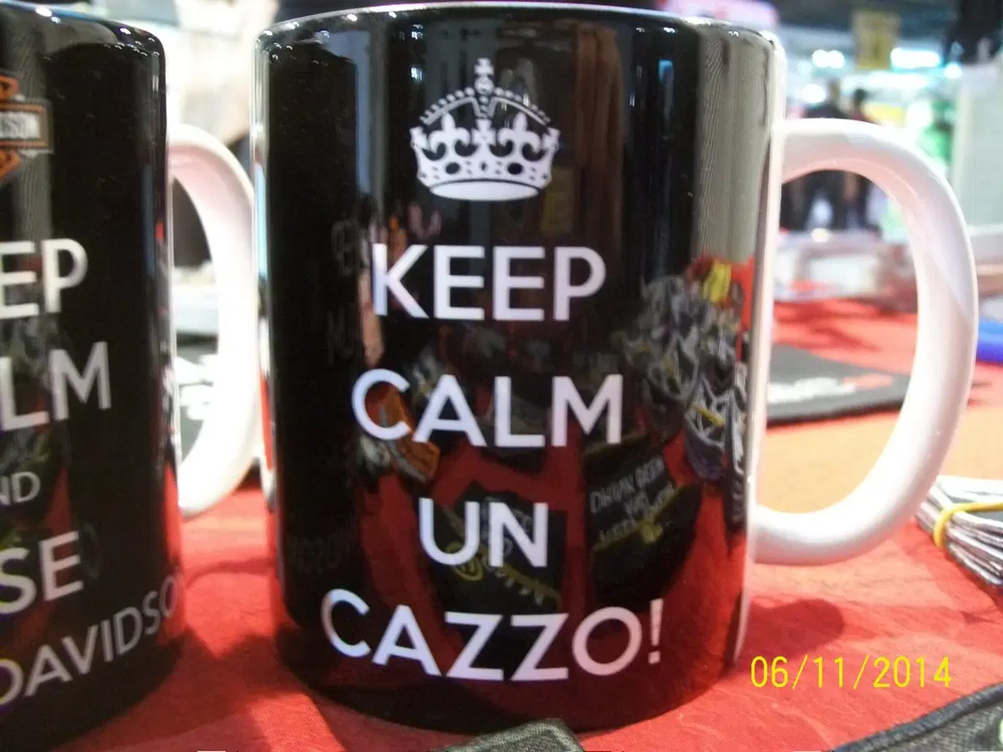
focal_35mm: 34
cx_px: 502
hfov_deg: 54.0
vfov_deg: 41.8
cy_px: 376
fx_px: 985
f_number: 2.7
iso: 191
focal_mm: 6.1
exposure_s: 1/8
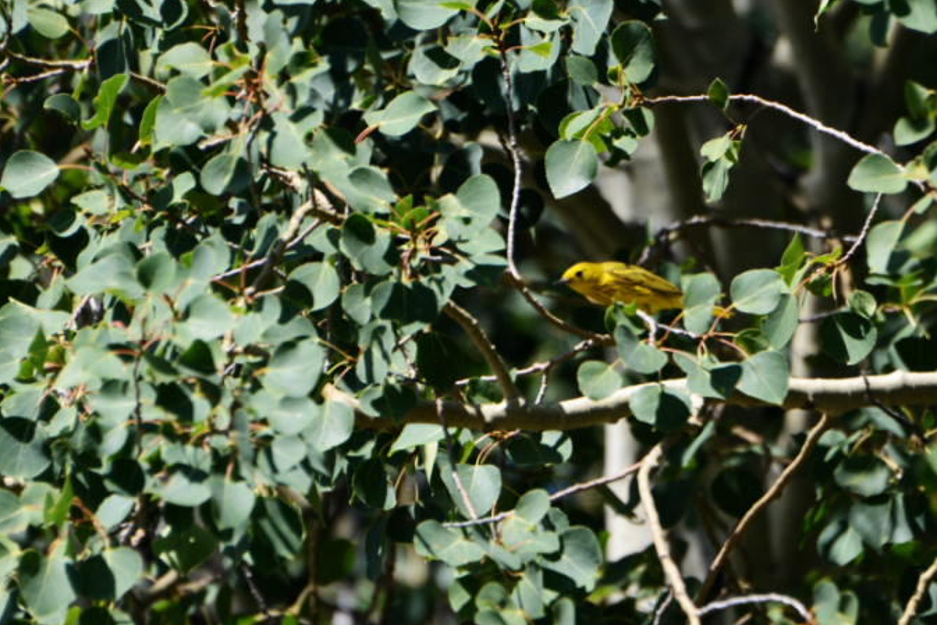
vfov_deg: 3.1
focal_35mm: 446
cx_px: 620
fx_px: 11610
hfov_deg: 4.6
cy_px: 393
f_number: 5.6
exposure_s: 1/1000
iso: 320
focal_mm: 300
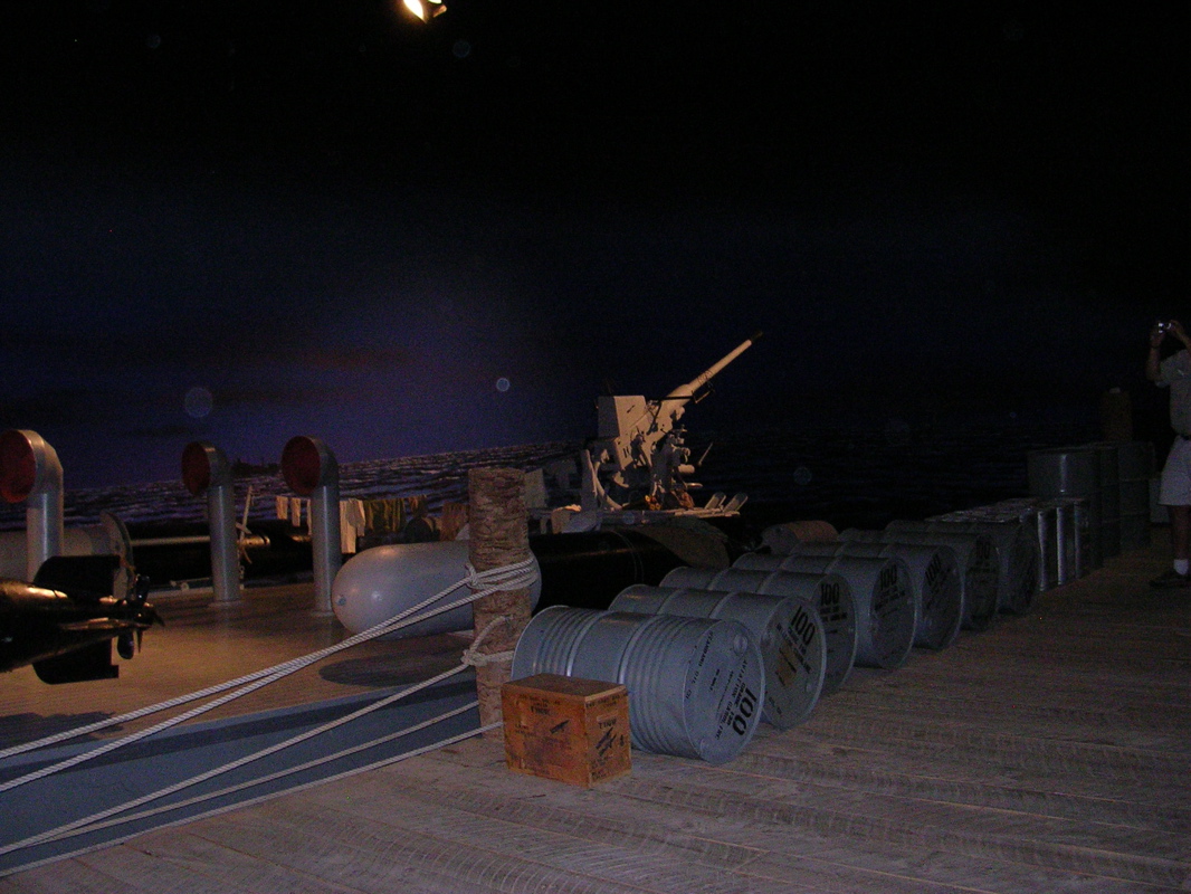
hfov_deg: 49.0
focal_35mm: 38
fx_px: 1308
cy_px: 447
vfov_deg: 37.7
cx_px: 596
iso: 200
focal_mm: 5.8
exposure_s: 1/60.1
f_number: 2.8
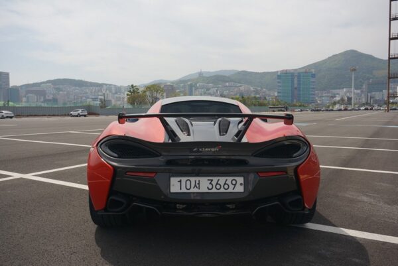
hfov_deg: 59.5
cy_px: 133
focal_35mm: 32
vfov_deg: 41.8
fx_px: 348
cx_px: 199
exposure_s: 1/640
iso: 100
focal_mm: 21
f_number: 6.3
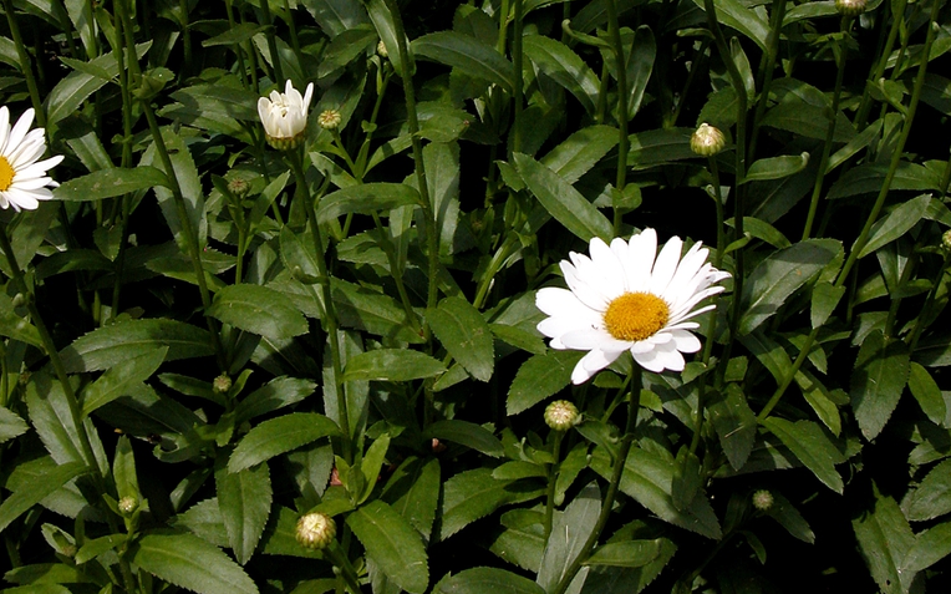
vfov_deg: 15.8
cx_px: 476
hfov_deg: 25.5
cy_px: 7
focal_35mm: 81
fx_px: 2099
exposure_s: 1/501
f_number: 5.6
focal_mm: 14.7
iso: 100
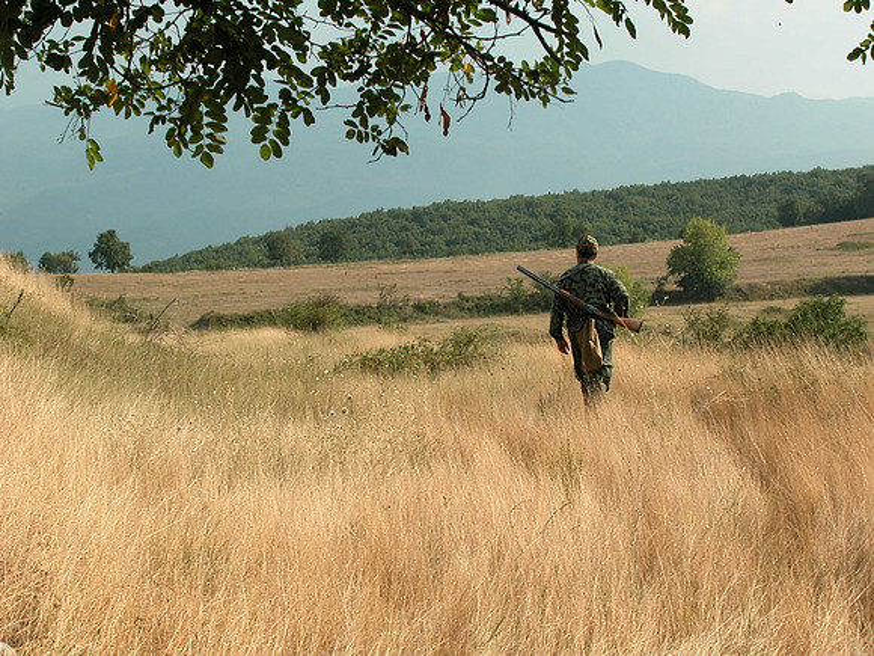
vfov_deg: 17.4
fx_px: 2146
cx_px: 437
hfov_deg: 23.0
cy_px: 328
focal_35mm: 85
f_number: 6.8
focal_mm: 21.4
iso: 100
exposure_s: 1/356
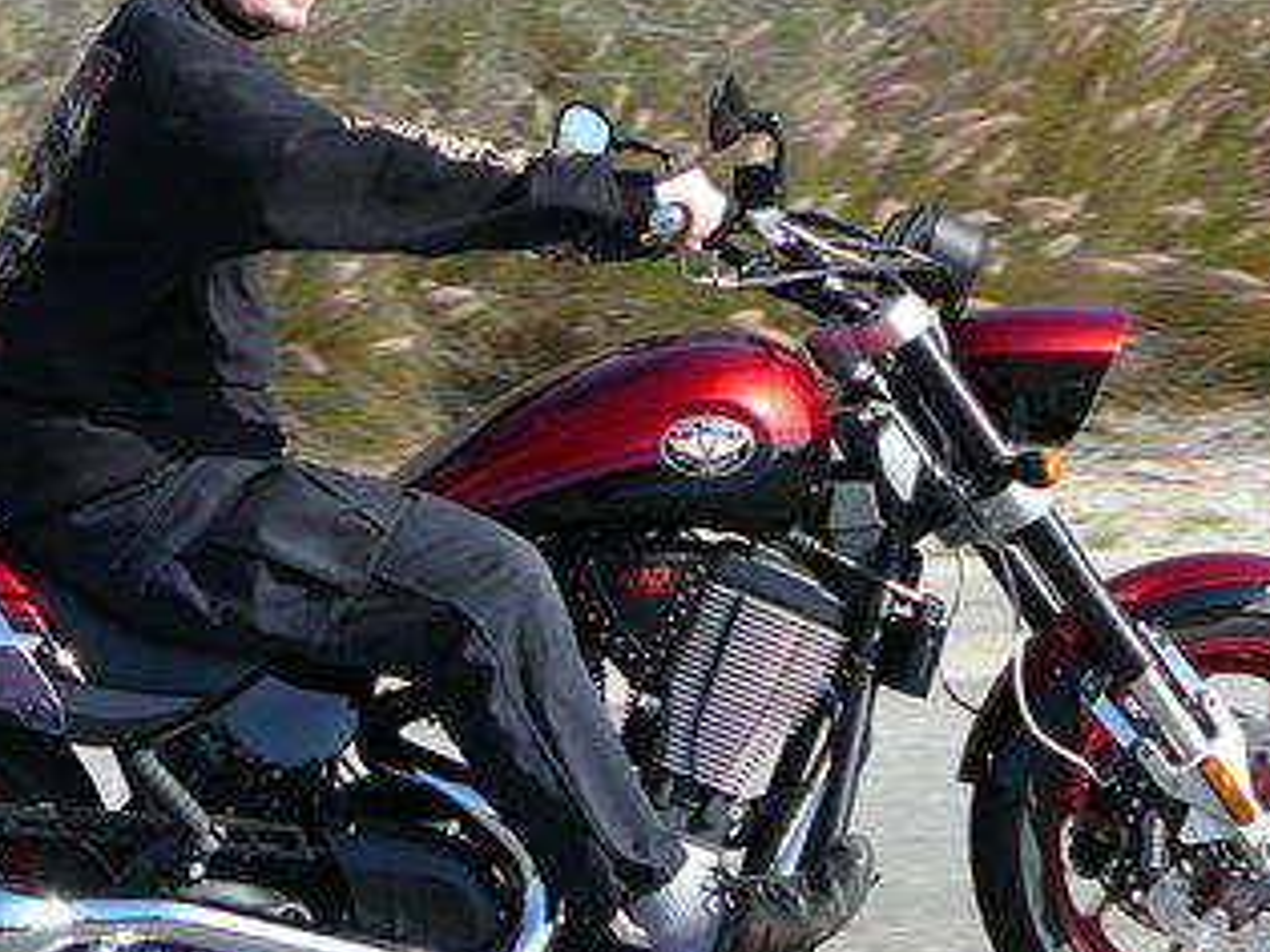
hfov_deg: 22.0
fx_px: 3264
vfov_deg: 16.5
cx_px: 560
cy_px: 290
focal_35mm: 89
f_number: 2.8
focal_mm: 5.2
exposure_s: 1/800
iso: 80
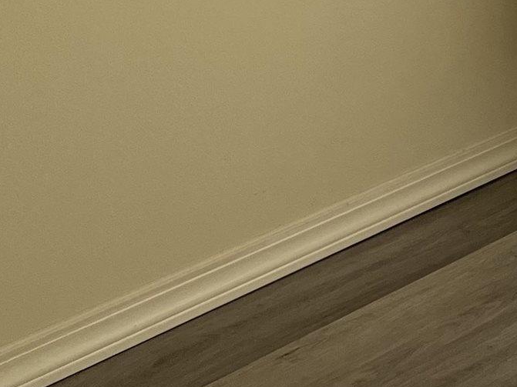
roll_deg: -0.4
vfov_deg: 11.7
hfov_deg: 14.2
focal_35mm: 119
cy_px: -250
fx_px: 1777
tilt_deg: -9.8
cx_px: 999
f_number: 1.5
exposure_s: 1/1972
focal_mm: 5.7
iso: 50
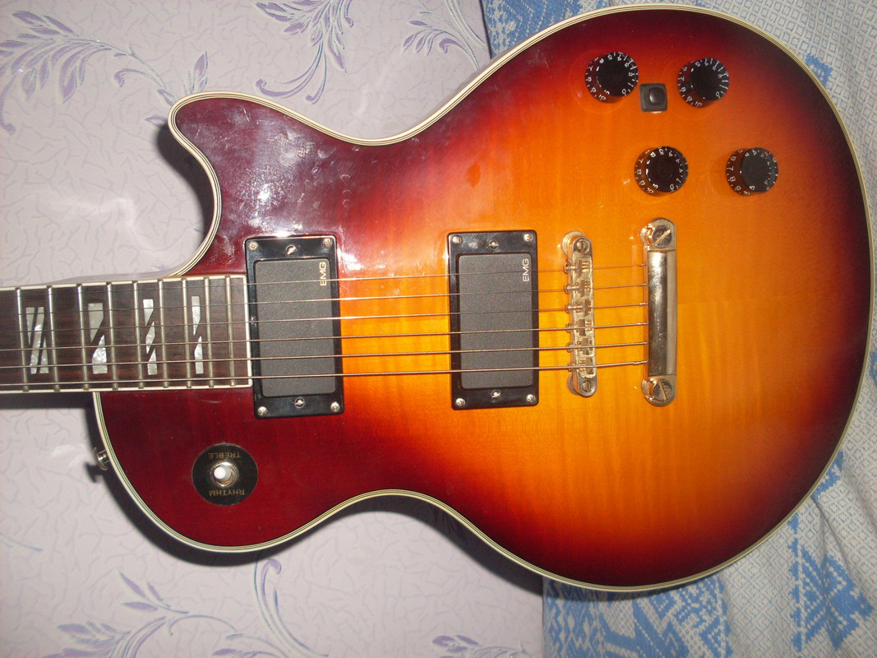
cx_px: 438
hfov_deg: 49.0
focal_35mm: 38
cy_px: 329
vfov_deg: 37.7
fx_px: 963
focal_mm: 6.3
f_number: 2.8
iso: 100
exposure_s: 1/45
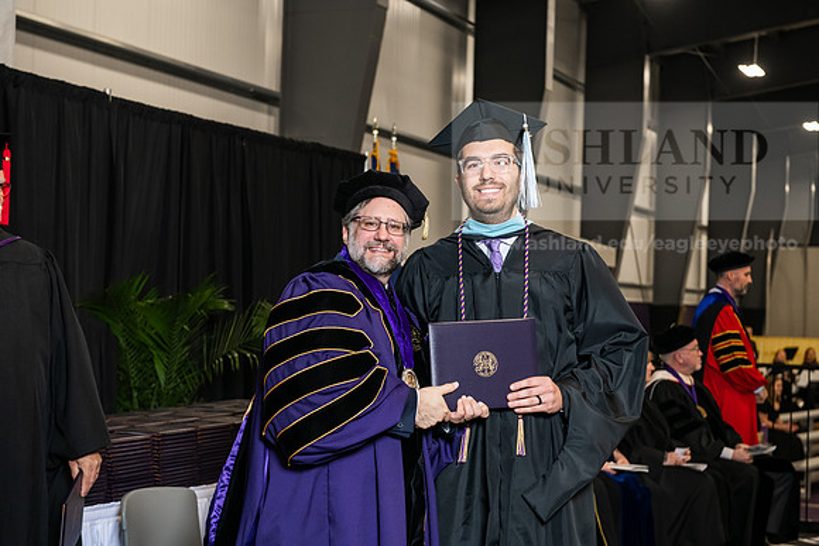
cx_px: 410
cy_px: 273
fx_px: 1411
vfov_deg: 21.9
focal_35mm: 62
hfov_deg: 32.4
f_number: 5
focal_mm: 62
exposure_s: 1/200
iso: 2000
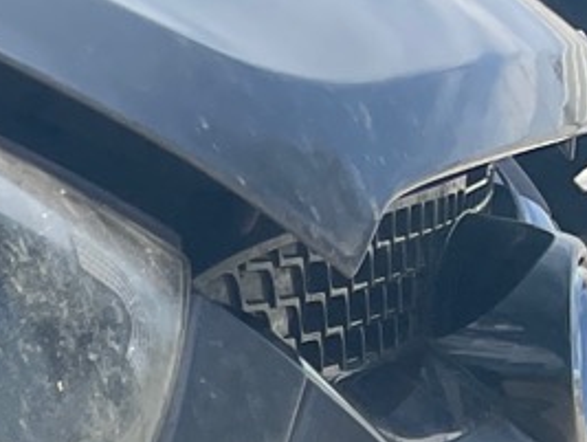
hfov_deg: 9.1
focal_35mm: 175
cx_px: -1167
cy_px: 1480
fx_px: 2972
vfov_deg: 7.2
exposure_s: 1/1795
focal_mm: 4.2
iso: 32
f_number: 1.6
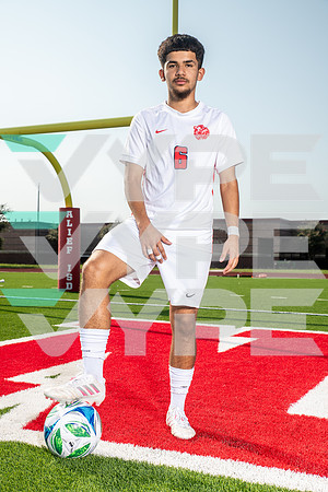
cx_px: 164
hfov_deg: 29.2
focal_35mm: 46
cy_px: 246
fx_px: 629
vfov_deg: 42.7
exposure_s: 1/400
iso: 100
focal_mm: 46
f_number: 6.3
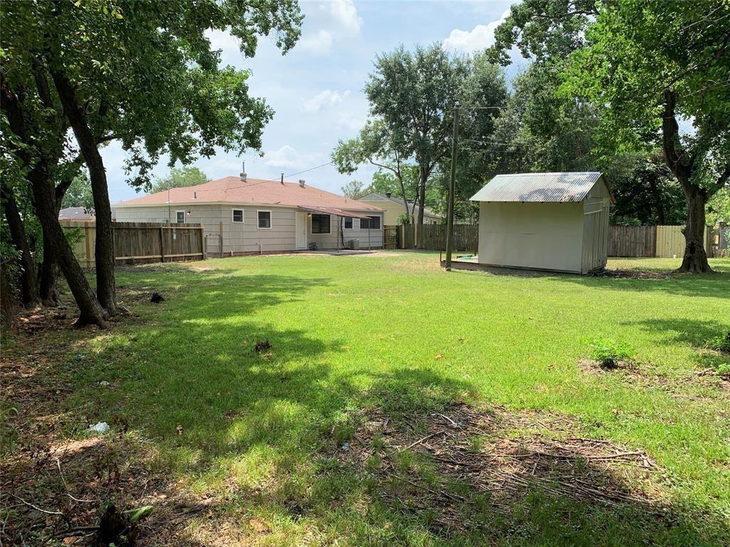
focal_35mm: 26
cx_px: 365
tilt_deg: -4.4
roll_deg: +0.7
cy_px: 274
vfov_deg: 53.1
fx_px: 548
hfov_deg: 67.3
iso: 25
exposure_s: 1/1032
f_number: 1.8
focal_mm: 4.25
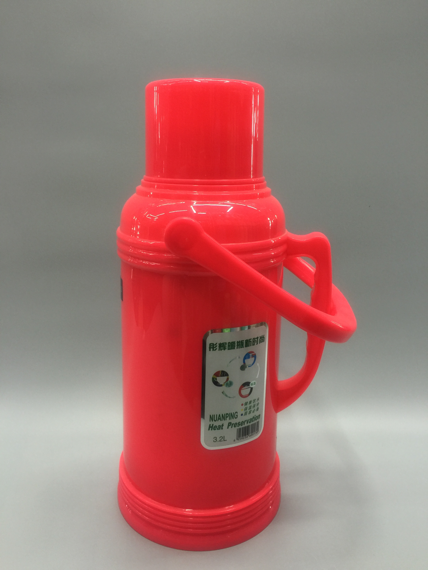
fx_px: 478
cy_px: 285
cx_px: 214
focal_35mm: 29
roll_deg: +0.0
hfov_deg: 48.2
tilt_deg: -14.1
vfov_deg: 61.7
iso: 50
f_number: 2.2
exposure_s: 1/17
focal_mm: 4.15
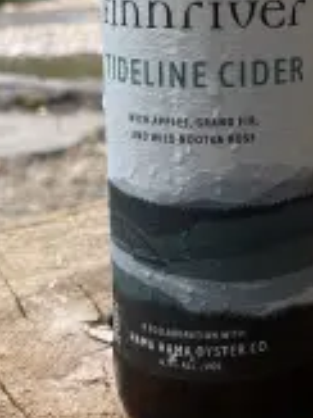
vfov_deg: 28.8
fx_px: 773
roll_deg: -1.3
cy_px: 23
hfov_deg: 21.4
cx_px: 369
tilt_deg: -3.7
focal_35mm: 64
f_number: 1.6
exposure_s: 1/135
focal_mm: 4.2
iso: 32
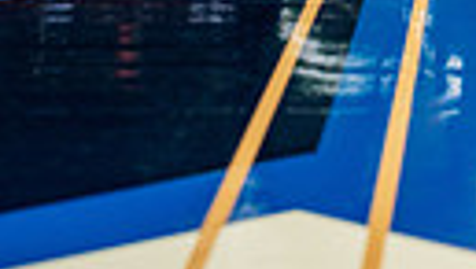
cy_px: -483
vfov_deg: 6.7
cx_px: 491
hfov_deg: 12.6
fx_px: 2124
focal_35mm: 168
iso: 800
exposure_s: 1/200
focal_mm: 46
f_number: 7.1
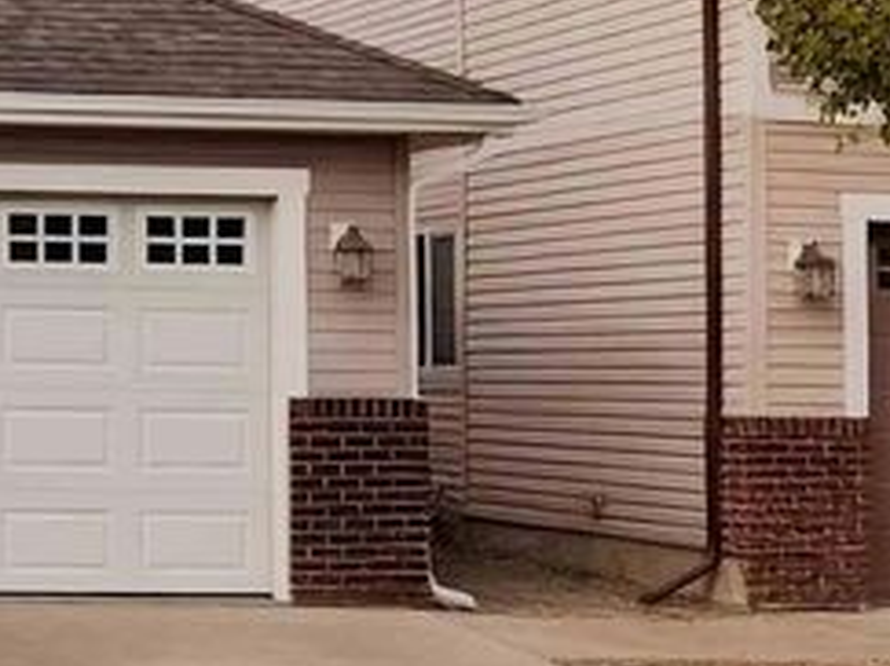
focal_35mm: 101
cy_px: -77
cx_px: -483
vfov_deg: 14.3
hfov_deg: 17.3
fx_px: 2595
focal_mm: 6.76
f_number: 1.78
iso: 80
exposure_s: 1/1261
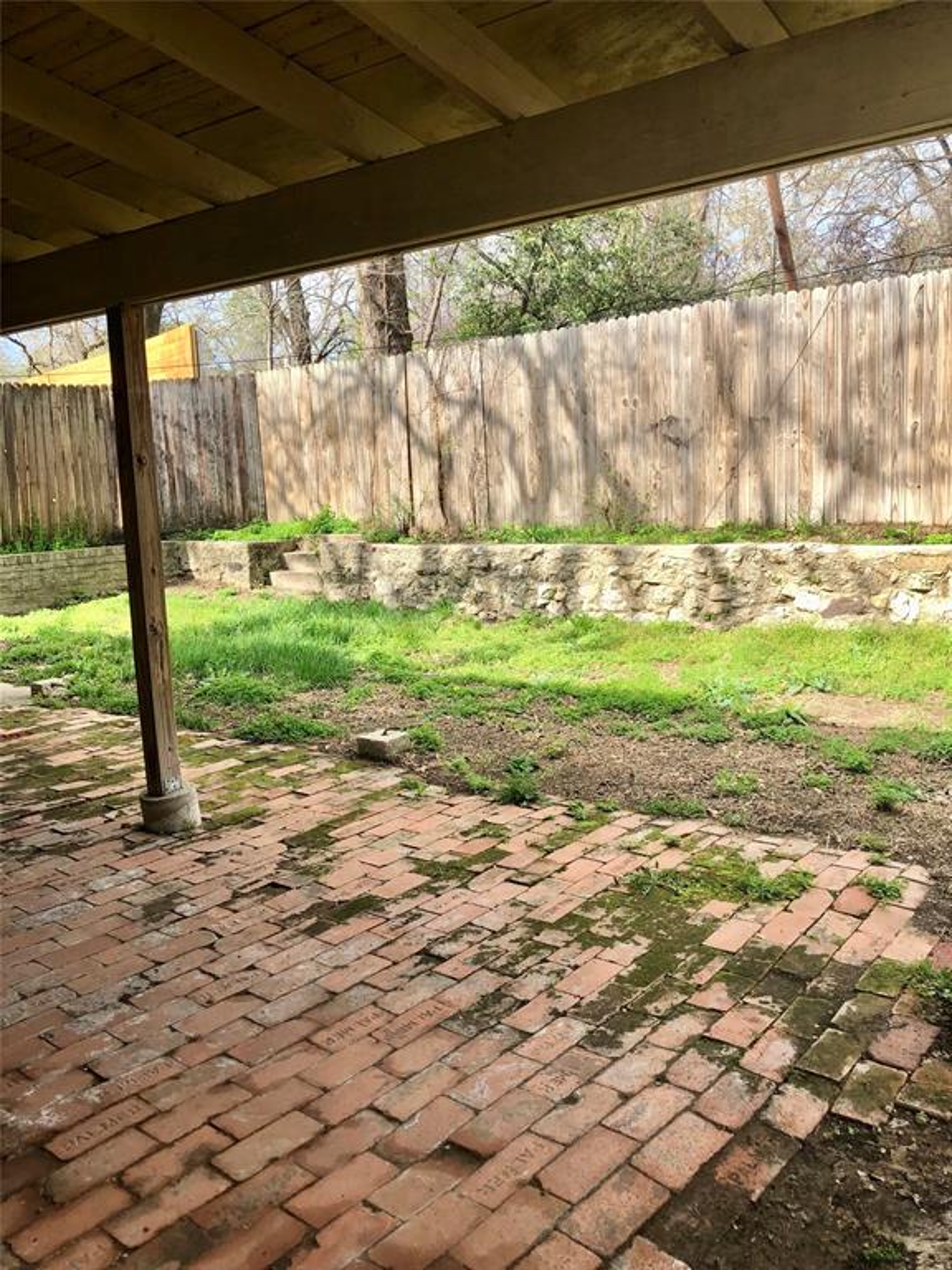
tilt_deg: -8.5
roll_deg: +1.3
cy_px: 635
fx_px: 1027
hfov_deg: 49.7
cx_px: 476
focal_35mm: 28
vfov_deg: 63.4
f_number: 1.8
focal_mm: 4
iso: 20
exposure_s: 1/623
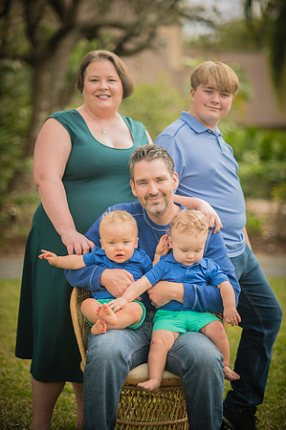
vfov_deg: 23.9
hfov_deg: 16.0
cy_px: 215
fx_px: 1015
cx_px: 143
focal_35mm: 85
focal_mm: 85
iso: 160
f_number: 2
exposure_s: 1/250
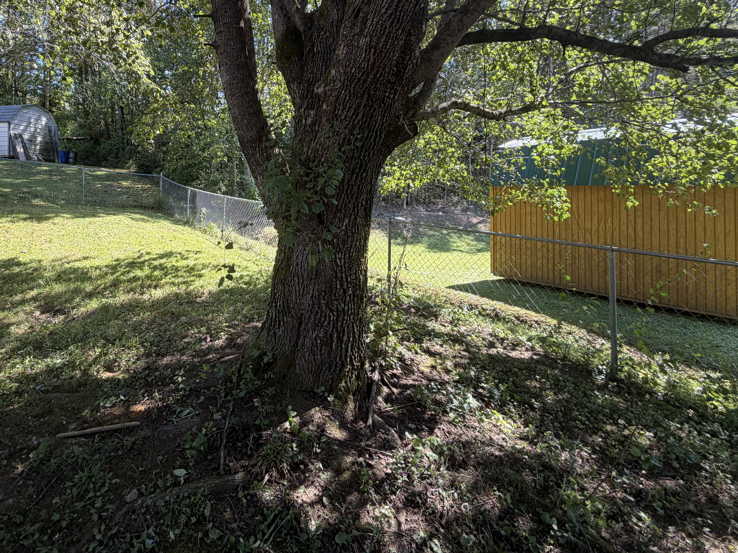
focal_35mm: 19
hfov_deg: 83.0
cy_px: 187
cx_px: 275
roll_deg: +0.5
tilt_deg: +1.3
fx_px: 405
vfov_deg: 66.9
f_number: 2.2
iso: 40
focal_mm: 2.22
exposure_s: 1/140
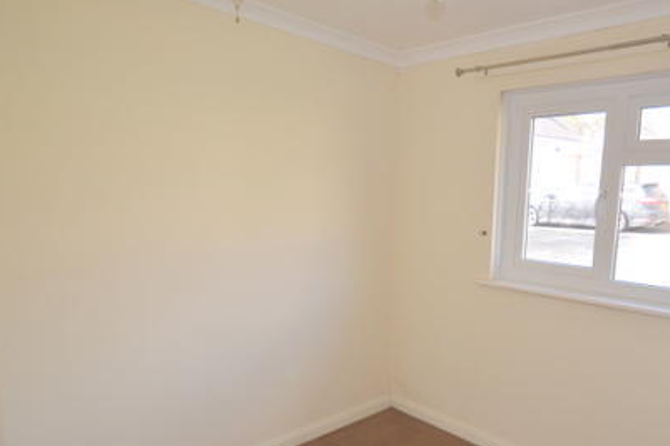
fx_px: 446
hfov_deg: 71.6
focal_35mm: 24
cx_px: 447
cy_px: 275
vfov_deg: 52.6
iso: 250
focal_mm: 10
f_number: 4
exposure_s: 1/125
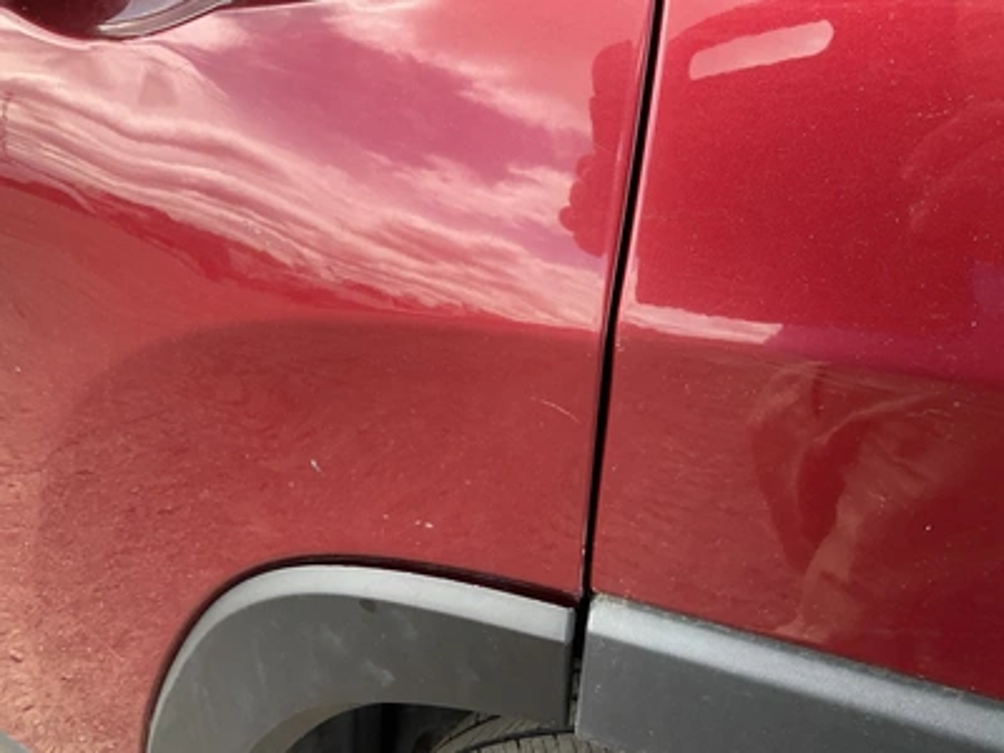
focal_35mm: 29
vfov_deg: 48.2
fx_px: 841
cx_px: 502
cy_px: 376
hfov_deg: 61.7
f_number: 1.8
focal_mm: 3
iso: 20
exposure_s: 1/212
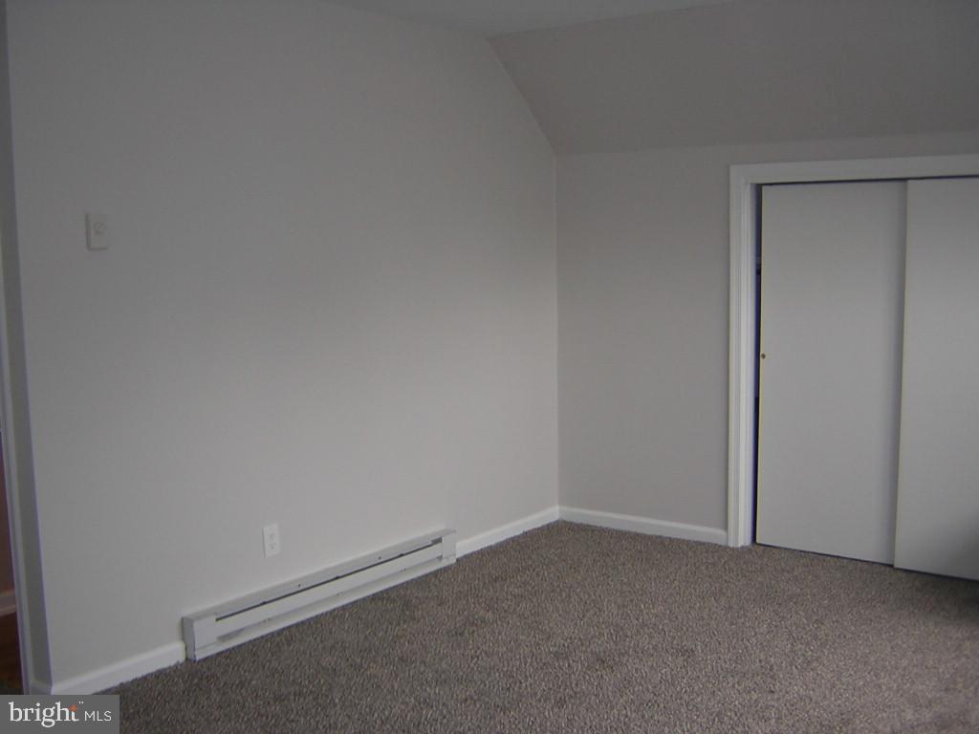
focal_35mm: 36
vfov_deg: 39.7
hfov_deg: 51.4
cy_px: 367
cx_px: 490
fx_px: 1018
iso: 100
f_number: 2.6
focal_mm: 4.7
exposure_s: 1/30
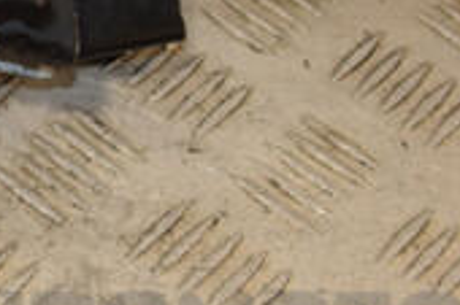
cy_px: -27
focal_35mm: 159
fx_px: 2030
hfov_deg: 12.5
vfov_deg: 8.5
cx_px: -154
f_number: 6.3
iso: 800
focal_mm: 30
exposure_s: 1/200
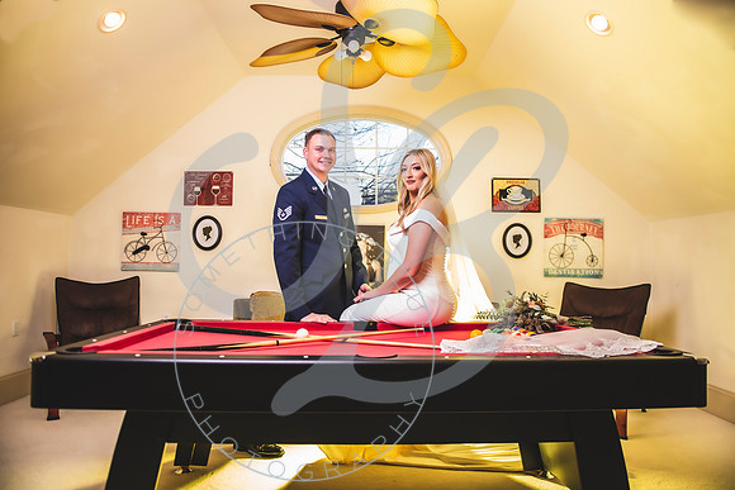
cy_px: 245
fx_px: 500
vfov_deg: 52.3
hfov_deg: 72.6
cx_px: 368
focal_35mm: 24
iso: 200
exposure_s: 1/125
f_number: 2.8
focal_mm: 24
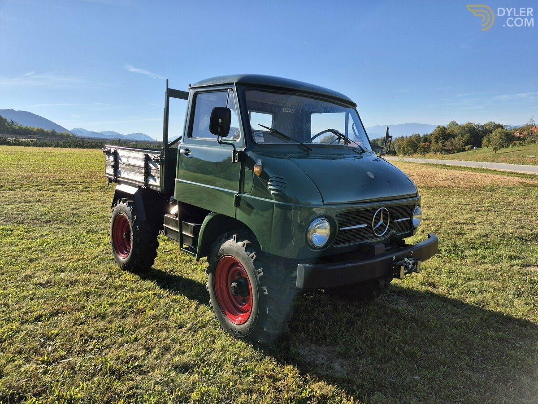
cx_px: 269
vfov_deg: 58.9
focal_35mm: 23
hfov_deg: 73.9
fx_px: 357
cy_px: 202
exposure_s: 1/1512
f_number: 1.8
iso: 25
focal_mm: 5.4
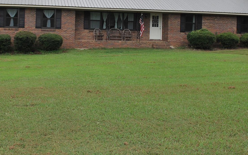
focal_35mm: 48
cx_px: 95
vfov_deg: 26.2
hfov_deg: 41.6
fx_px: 325
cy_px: 23
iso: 100
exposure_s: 1/200
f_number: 5
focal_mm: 18
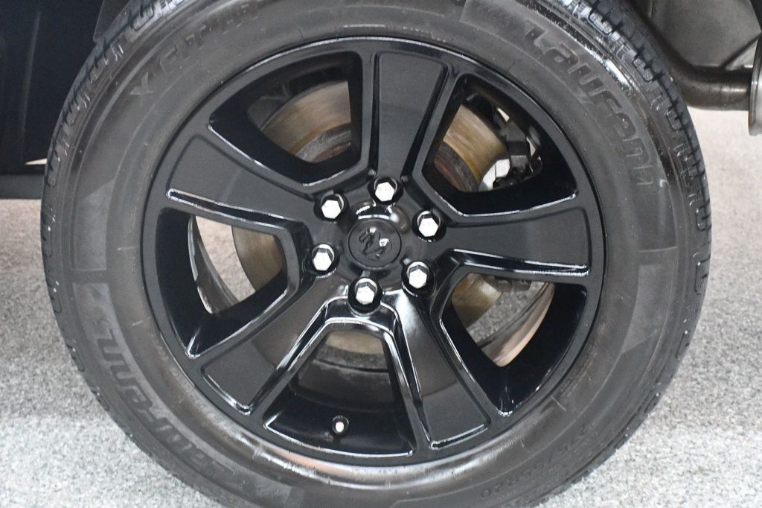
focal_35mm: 78
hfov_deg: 26.0
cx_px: 381
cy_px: 254
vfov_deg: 17.5
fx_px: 1650
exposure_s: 1/60
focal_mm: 52
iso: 8000
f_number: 4.8
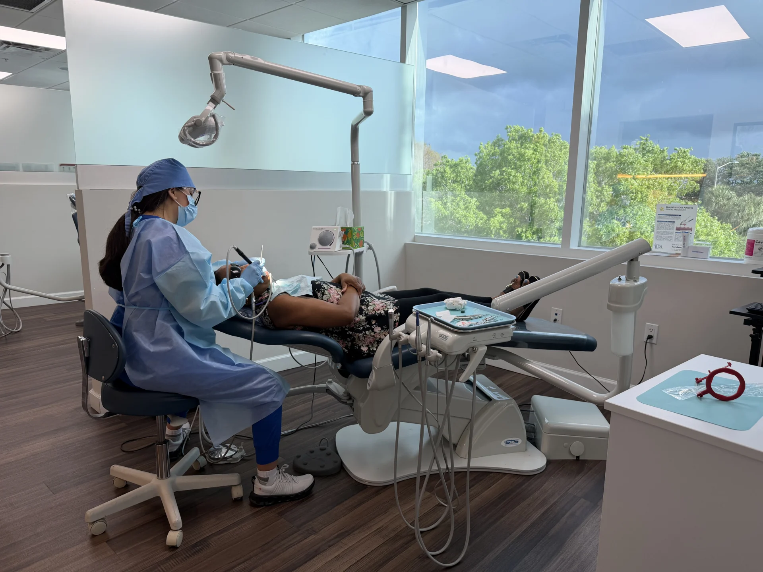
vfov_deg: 56.8
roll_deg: -0.3
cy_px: 286
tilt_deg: -10.7
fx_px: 529
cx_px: 382
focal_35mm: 24
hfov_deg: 71.6
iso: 64
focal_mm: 6.76
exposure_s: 1/186
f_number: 1.78
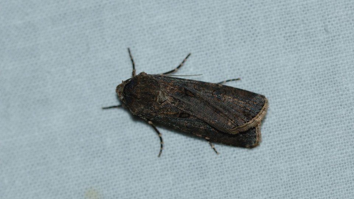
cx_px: 177
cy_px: 99
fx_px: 1554
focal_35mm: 166
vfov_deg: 7.3
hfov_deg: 13.0
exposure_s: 1/60
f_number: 8
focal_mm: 105
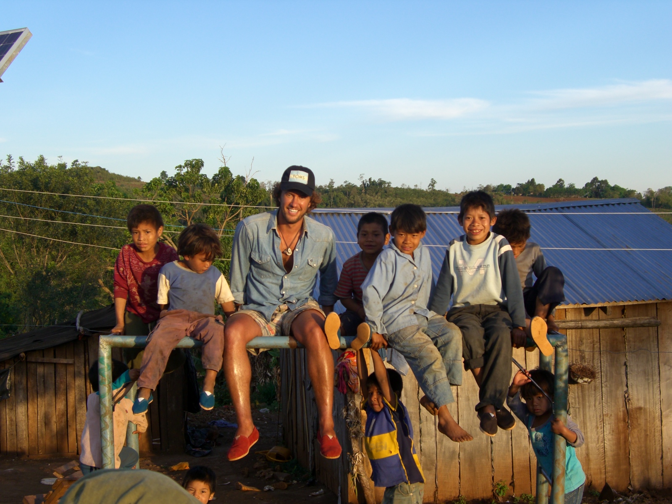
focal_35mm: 55
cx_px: 336
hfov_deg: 34.9
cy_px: 252
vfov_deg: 26.6
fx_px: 1068
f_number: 3.4
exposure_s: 1/200
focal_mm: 11.5
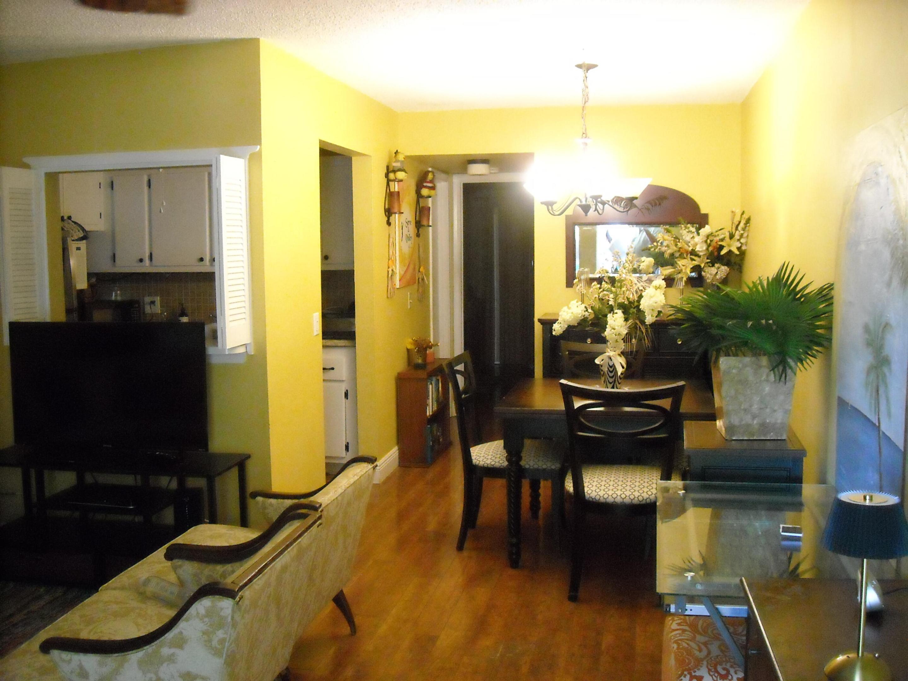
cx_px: 454
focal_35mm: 35
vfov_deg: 40.7
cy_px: 340
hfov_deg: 52.6
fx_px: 918
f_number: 2.8
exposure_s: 1/61
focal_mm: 5.7
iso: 800
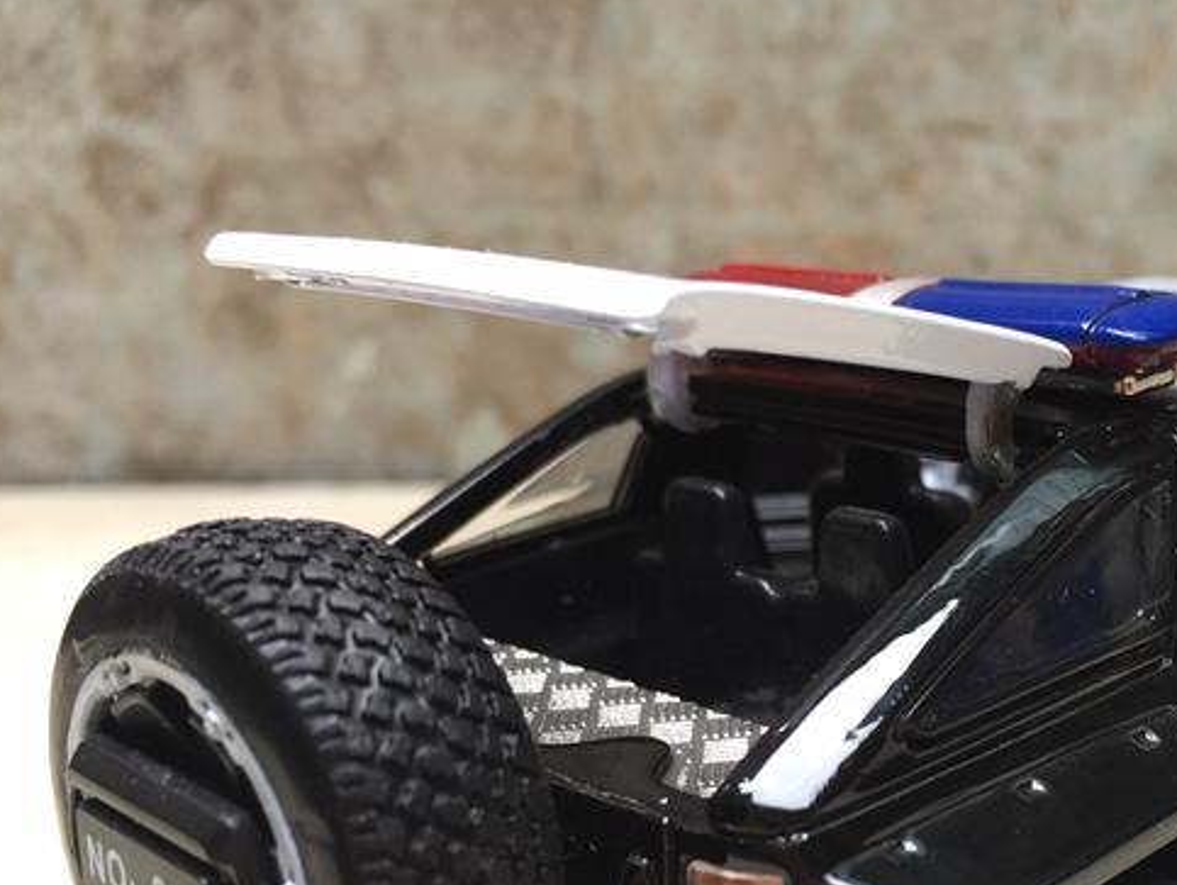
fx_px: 1633
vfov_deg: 29.8
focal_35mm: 48
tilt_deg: -21.3
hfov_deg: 38.0
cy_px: 668
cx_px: 958
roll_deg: -0.7
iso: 32
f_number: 2.2
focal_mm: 4.15
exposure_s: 1/50
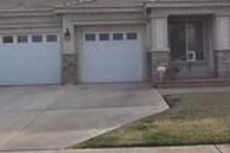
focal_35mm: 49
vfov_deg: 27.3
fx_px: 313
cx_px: 135
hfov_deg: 40.2
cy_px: 50
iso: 200
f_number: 10
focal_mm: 14
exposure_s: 1/400
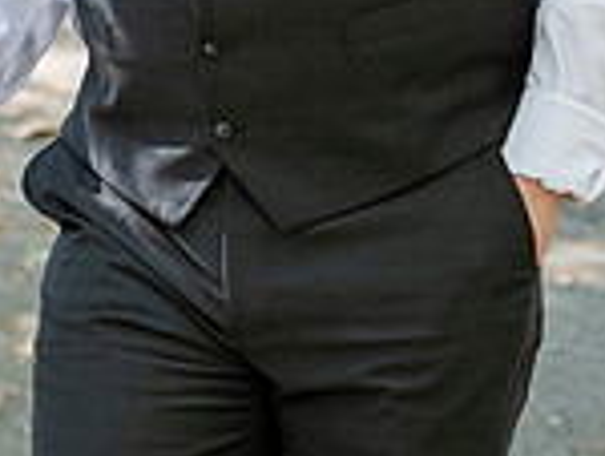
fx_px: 6214
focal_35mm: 355
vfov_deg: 4.2
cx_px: -129
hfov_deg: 5.5
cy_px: -244
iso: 800
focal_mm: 95
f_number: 3.5
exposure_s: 1/400
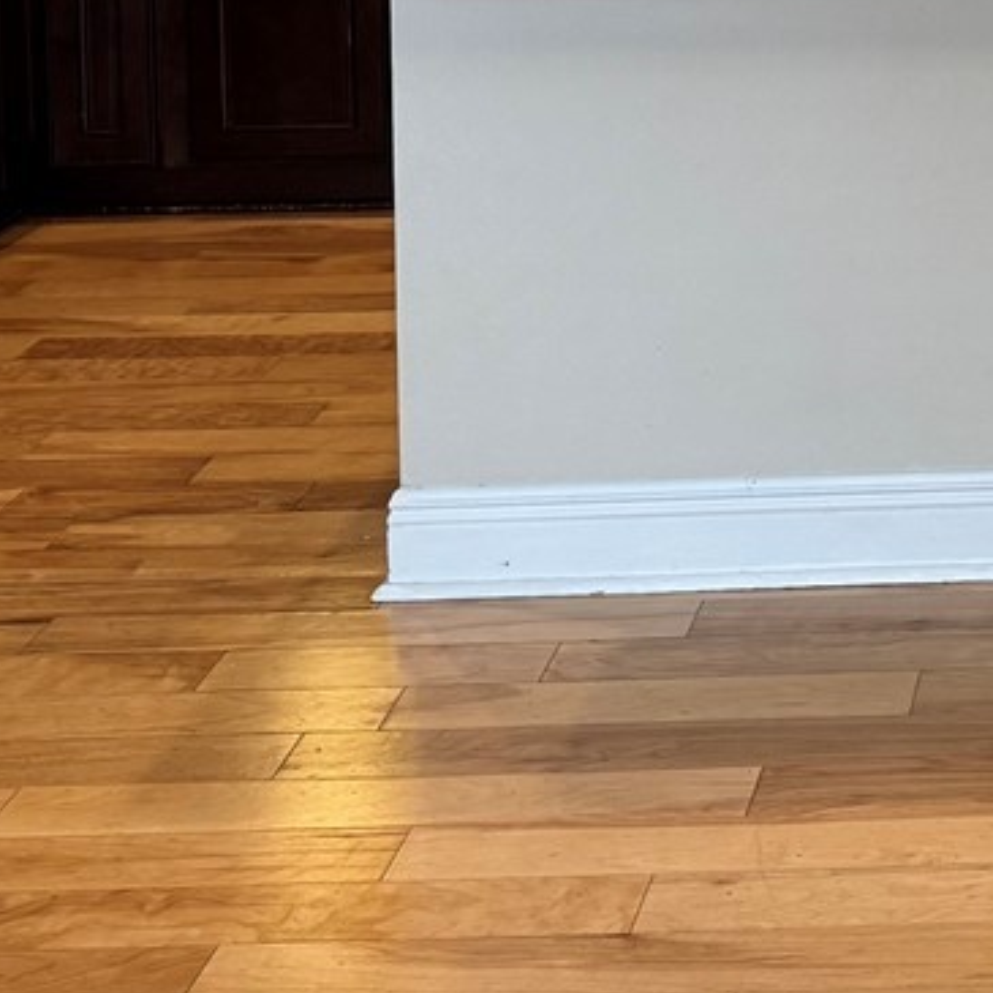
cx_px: 1436
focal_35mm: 93
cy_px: -272
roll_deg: -0.3
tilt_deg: -6.2
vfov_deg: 17.6
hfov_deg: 17.1
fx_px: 3018
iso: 160
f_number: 1.78
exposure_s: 1/60
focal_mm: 6.76
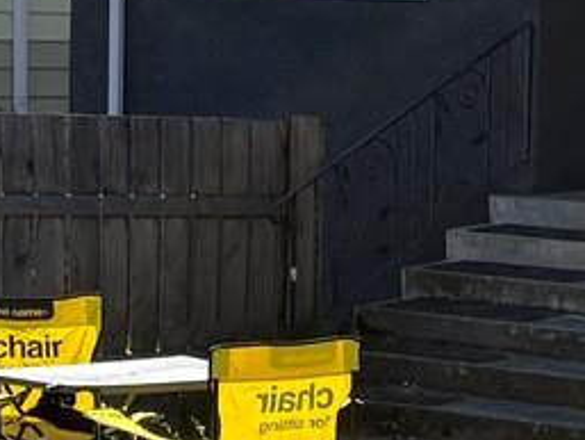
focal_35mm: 162
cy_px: 203
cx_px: 897
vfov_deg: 9.2
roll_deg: -0.7
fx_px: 2739
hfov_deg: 11.6
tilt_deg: -4.9
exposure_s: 1/2985
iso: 50
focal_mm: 5.96
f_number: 1.6
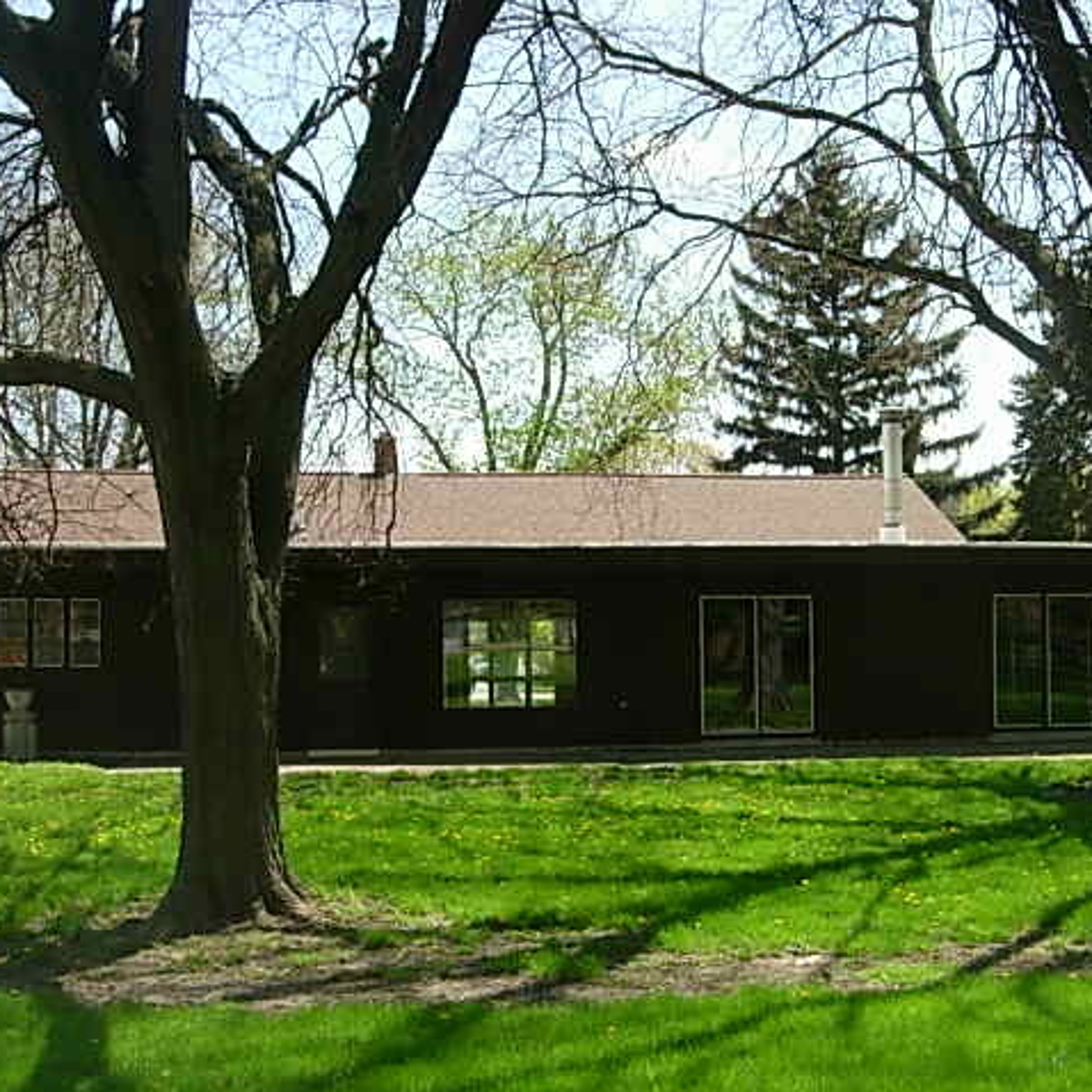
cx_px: 628
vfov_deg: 37.6
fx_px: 1606
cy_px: 546
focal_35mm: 45
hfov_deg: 37.5
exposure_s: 1/332
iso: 79
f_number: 4.8
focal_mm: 7.8
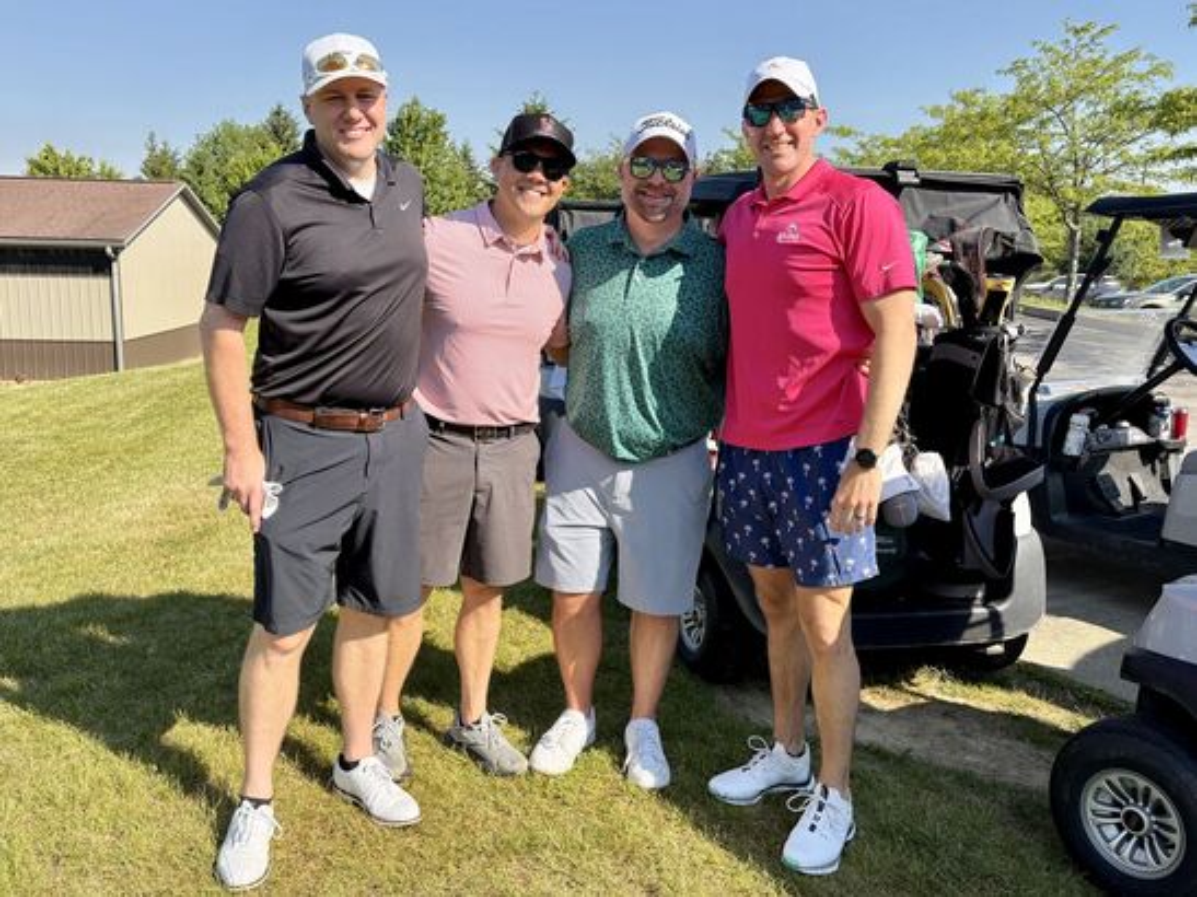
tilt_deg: -11.0
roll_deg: -1.7
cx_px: 598
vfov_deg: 53.0
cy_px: 448
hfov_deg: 67.3
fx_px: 899
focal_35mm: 26
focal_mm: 5.96
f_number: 1.6
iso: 50
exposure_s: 1/2075
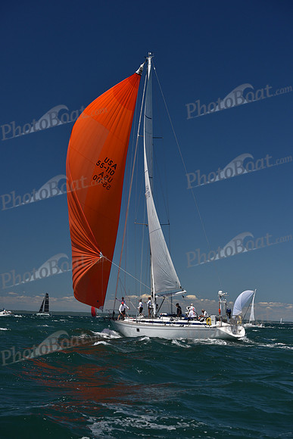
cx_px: 146
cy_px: 220
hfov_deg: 19.5
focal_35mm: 70
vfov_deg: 28.8
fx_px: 854
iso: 250
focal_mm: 70
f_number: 6.3
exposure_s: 1/800
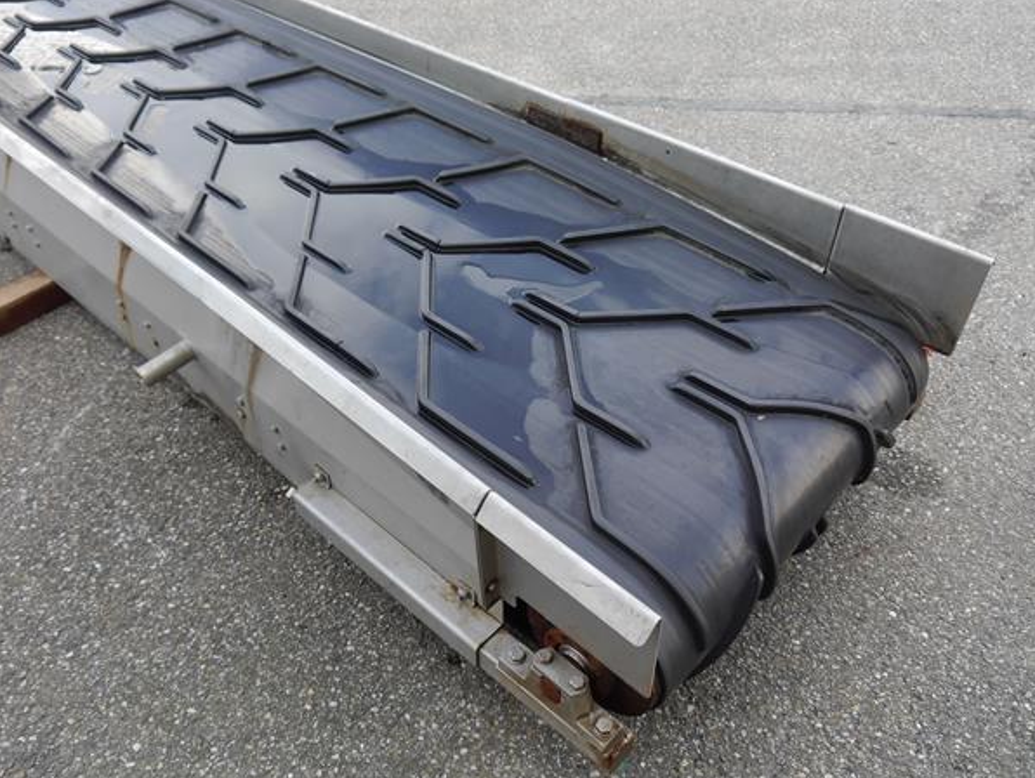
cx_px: 498
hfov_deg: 59.9
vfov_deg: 46.9
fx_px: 898
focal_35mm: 30
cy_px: 379
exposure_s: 1/200
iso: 160
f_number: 4.5
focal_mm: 14
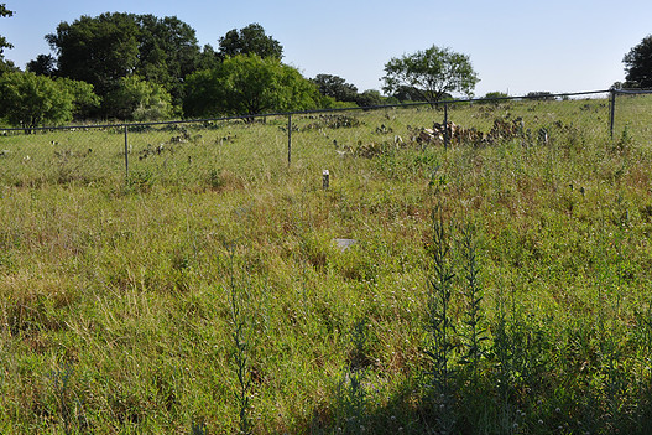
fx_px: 807
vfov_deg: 30.1
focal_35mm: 45
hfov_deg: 44.0
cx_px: 328
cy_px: 199
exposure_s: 1/160
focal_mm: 27
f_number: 13
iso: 200
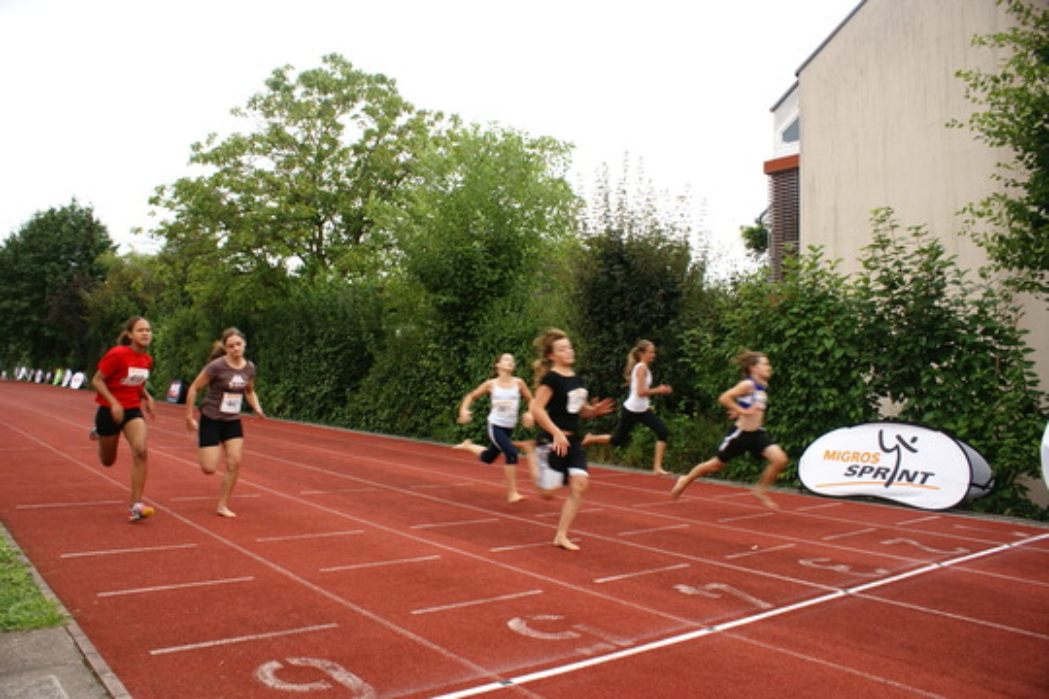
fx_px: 787
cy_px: 350
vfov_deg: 47.9
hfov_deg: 67.4
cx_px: 524
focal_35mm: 27
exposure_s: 1/125
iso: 100
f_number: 3.5
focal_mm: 18
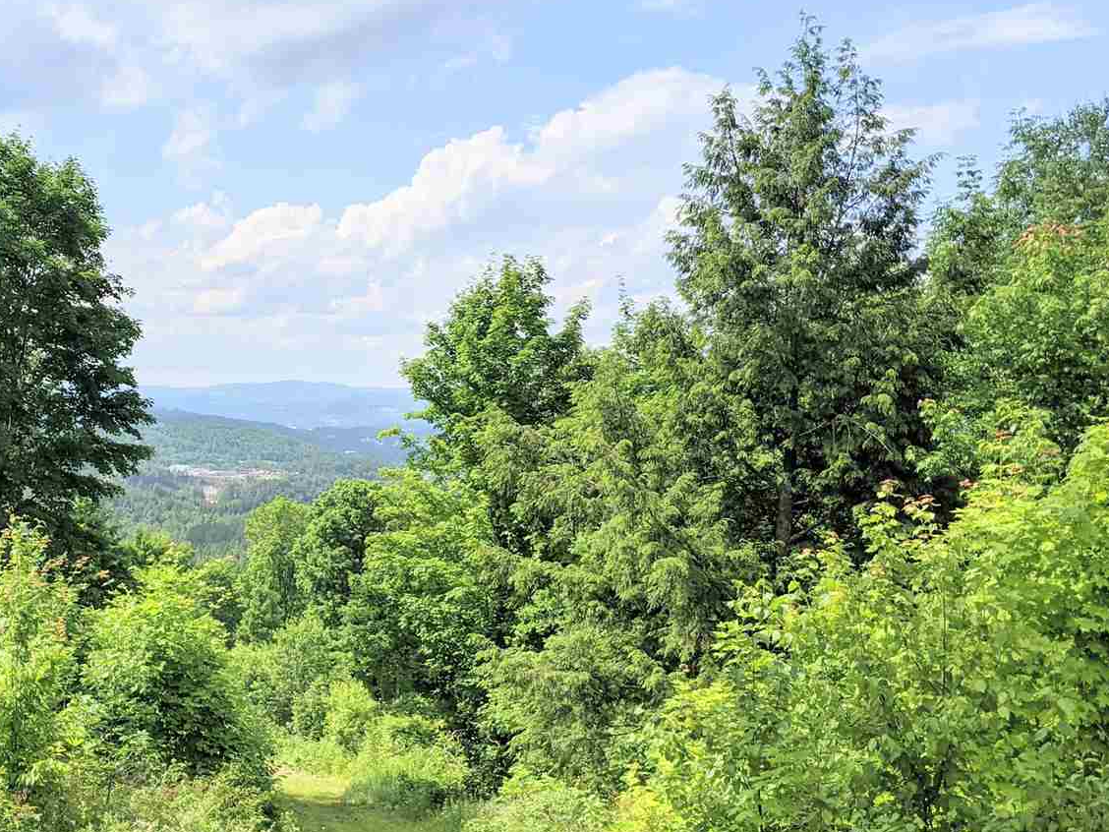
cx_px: 288
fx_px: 1570
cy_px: 382
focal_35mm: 49
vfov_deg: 29.7
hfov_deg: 38.0
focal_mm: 4.44
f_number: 1.8
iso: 62
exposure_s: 1/4695
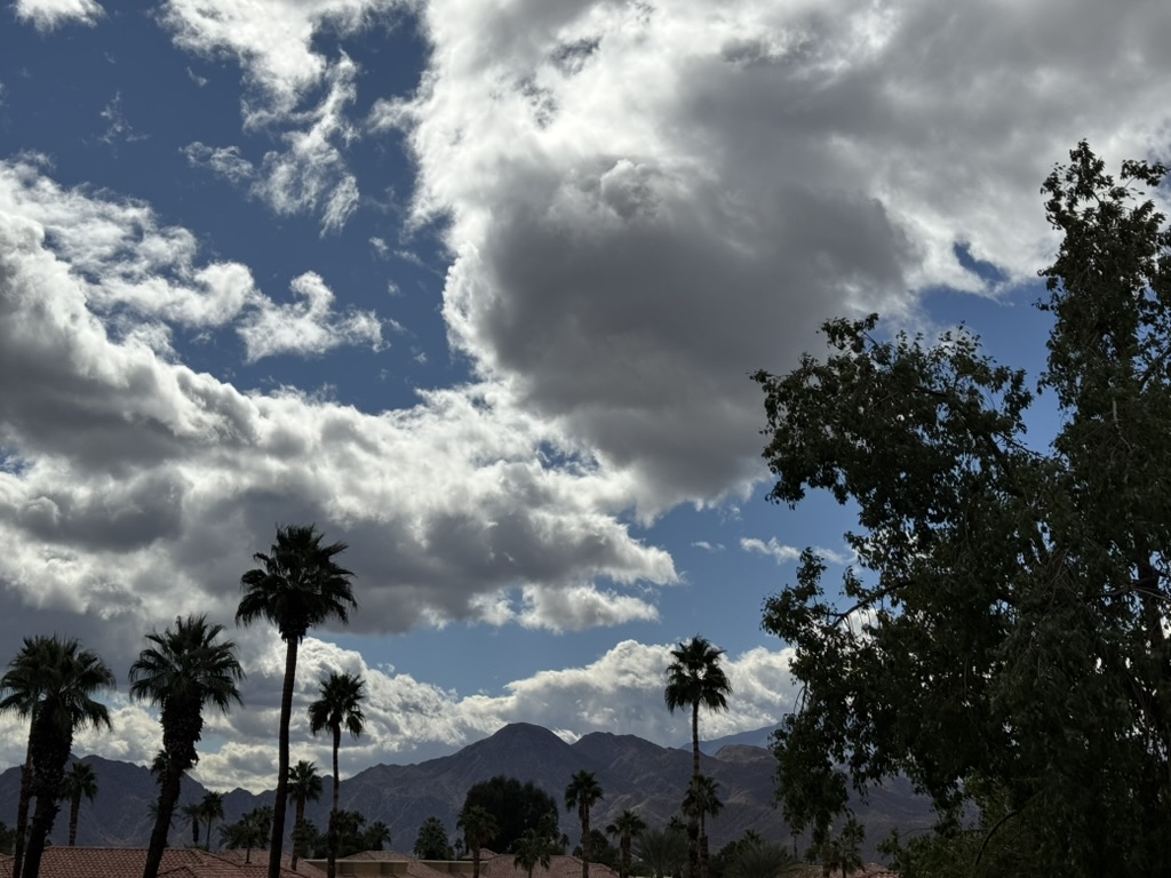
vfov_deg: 30.3
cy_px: 439
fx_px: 1624
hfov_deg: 39.7
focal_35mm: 48
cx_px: 586
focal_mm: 6.76
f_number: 1.78
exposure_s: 1/15385
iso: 80
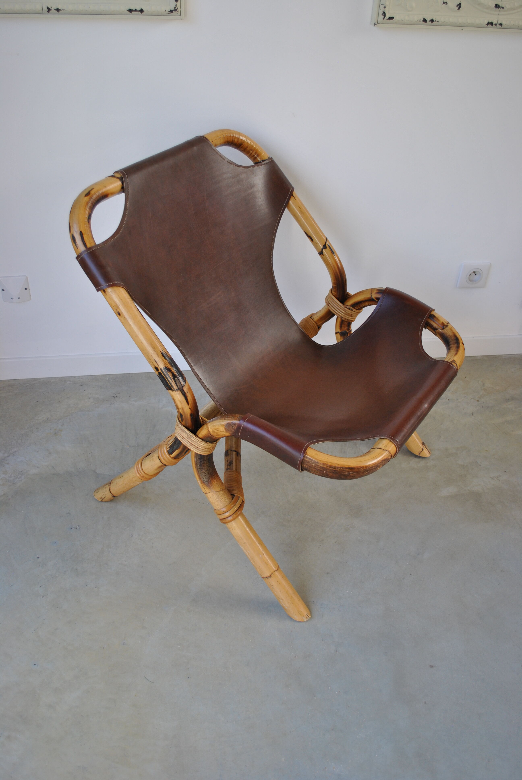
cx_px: 261
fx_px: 716
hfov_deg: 40.1
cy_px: 390
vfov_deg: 57.2
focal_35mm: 33
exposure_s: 1/80
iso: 200
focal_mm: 22
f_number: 4.5
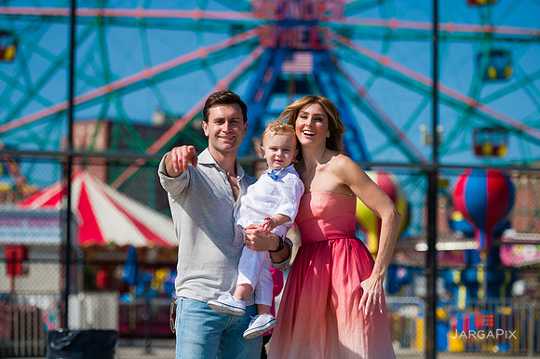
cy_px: 180
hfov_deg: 18.3
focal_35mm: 112
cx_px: 270
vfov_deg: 12.2
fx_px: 1679
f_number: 3.2
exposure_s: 1/6400
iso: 200
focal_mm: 112
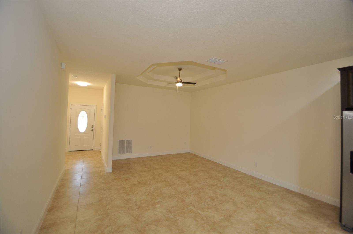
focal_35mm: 15
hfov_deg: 100.5
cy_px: 117
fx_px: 147
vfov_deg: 77.2
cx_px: 176
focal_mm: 10
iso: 500
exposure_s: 1/60
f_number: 4
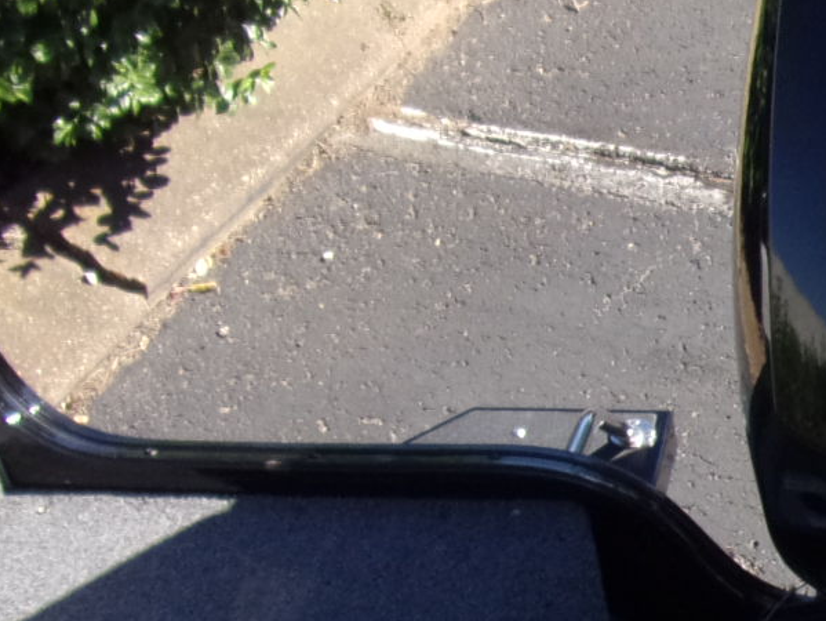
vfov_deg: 17.9
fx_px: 1958
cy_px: 491
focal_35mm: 82
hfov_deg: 21.8
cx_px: 1031
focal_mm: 4.3
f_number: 3.3
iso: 80
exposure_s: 1/400
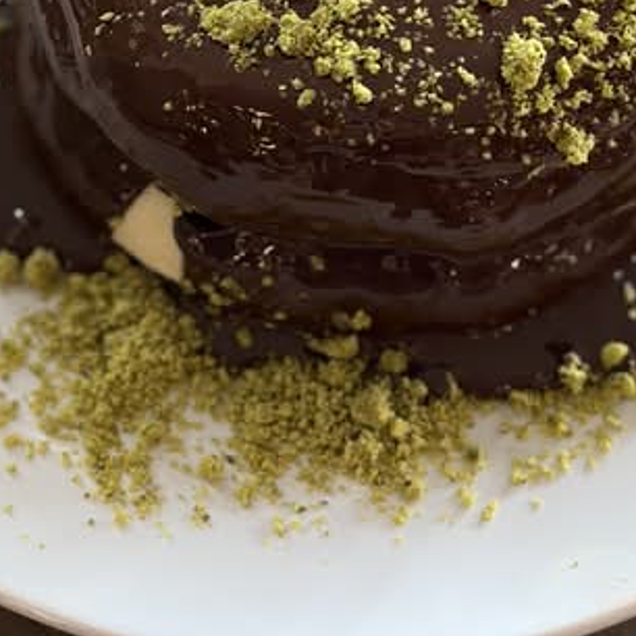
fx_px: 2287
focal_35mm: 110
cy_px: -80
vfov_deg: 15.4
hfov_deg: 15.8
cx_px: 418
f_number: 1.6
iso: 125
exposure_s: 1/60
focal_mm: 5.96
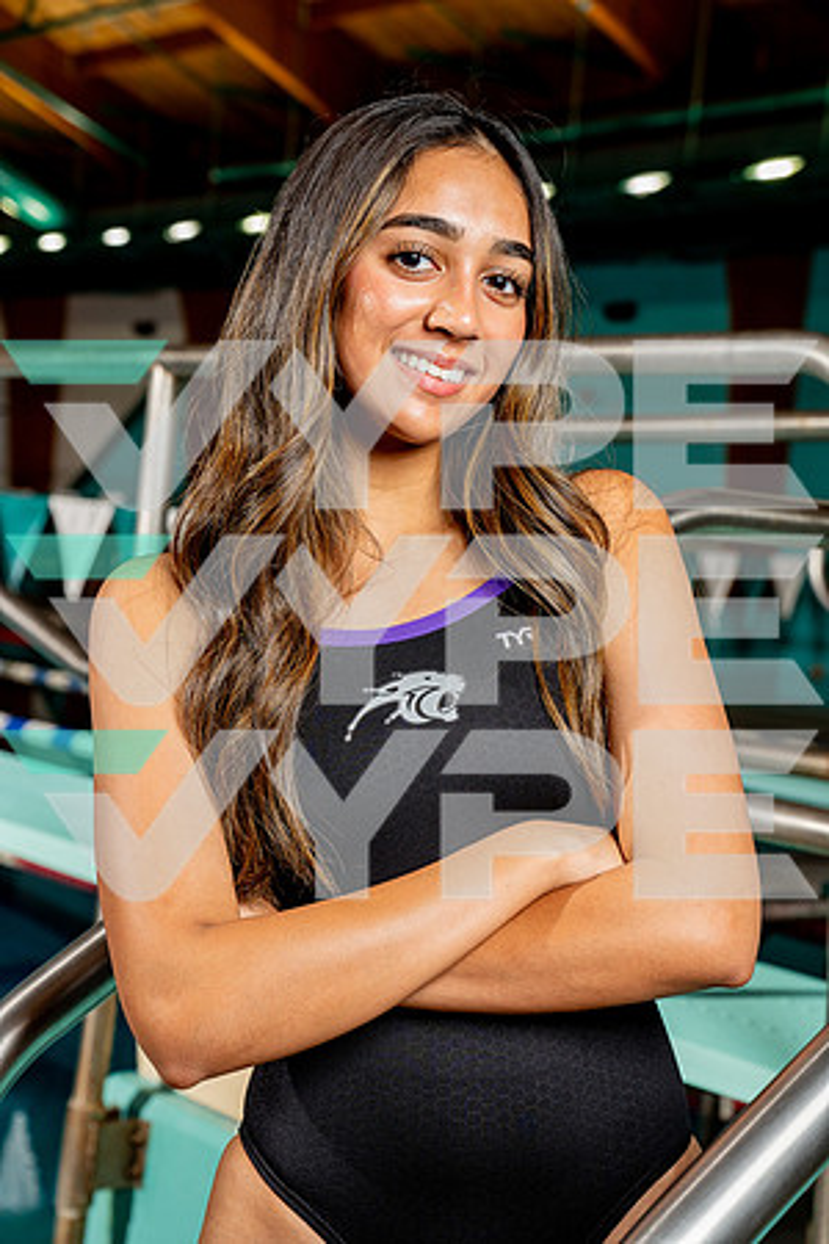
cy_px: 622
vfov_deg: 32.4
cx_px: 414
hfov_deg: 21.9
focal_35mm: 62
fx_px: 2141
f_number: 6.3
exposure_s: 1/250
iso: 640
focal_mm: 62
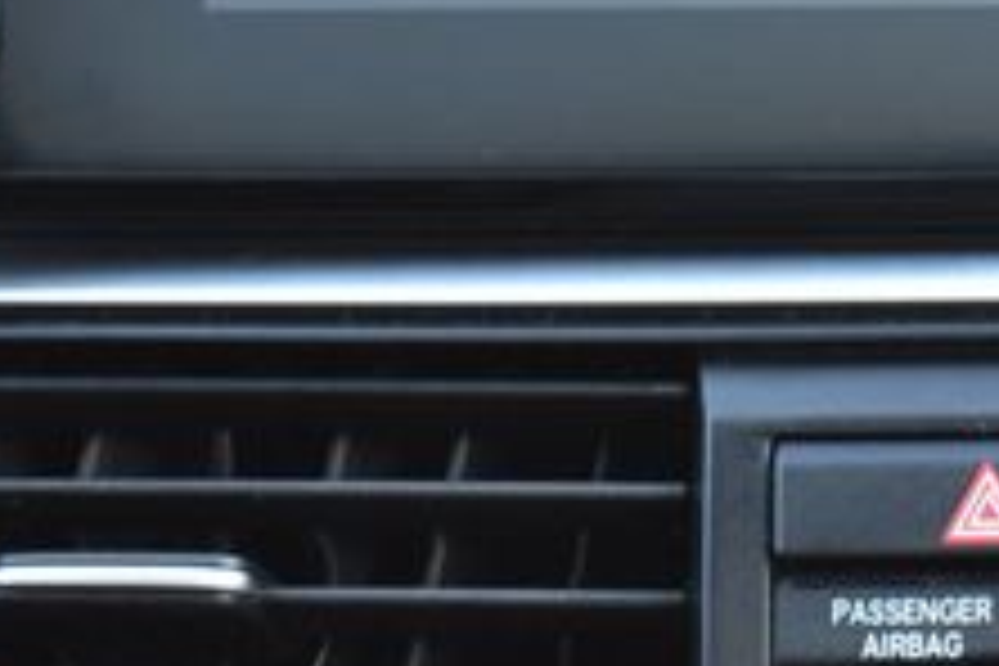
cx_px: 1022
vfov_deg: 11.1
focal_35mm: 121
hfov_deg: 16.5
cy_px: -198
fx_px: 3357
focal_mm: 28
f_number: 7.1
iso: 400
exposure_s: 1/25
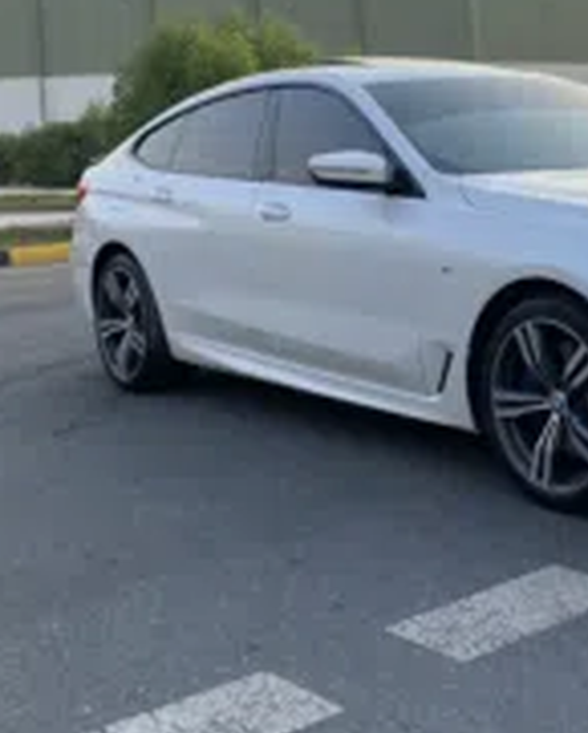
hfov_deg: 25.9
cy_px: 235
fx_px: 1217
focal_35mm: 56
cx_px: 580
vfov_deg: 33.2
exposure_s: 1/426
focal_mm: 4.25
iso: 32
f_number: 1.8
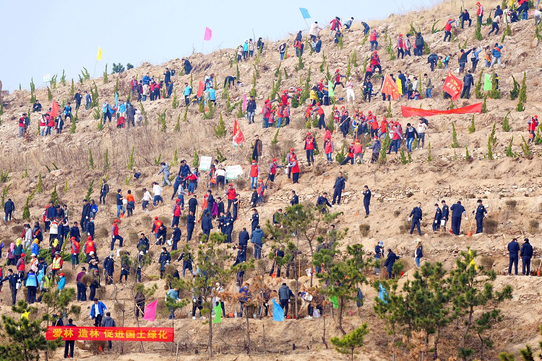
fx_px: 3613
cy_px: 180
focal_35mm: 240
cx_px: 271
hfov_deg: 8.6
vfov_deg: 5.7
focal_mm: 160
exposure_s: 1/1000
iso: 100
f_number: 3.5
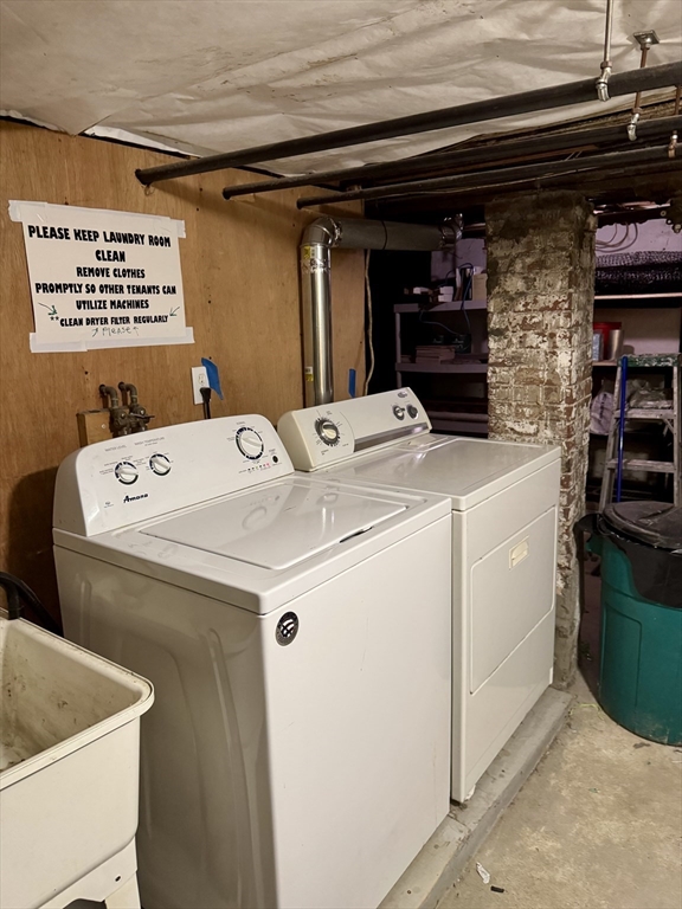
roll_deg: +2.1
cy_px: 454
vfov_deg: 71.6
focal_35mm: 24
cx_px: 341
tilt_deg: -11.6
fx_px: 630
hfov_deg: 56.8
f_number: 1.78
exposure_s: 1/60
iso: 500
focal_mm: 6.76
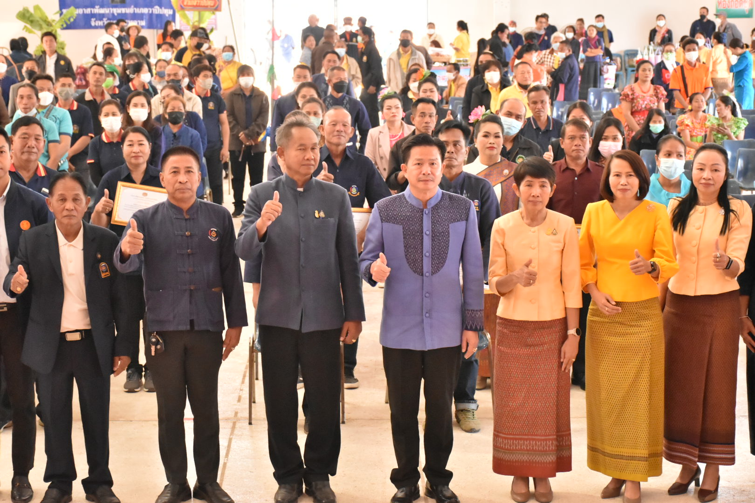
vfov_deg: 17.5
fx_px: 1636
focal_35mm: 78
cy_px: 252
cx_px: 378
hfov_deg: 26.0
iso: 4000
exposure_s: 1/125
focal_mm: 52
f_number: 5.6
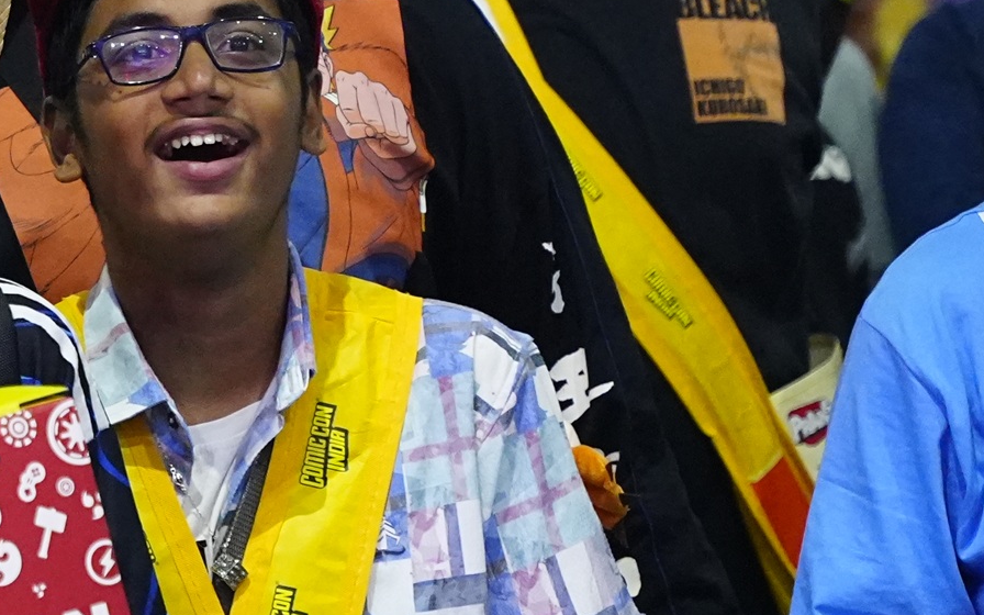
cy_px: 568
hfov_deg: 8.2
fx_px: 6763
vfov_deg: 5.2
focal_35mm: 252
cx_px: -370
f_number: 2.8
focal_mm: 63.3
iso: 6400
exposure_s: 1/250
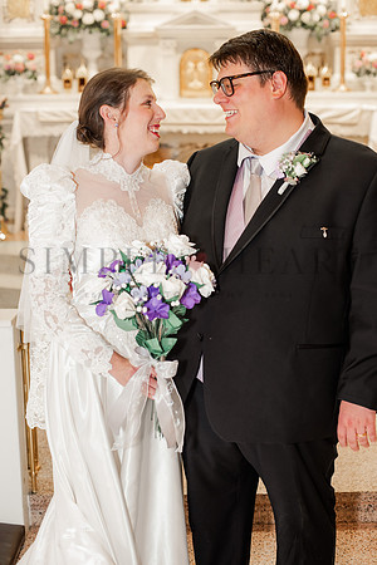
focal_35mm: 50
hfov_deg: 27.0
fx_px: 785
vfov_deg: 39.6
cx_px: 188
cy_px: 282
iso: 400
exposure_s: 1/100
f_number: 3.2
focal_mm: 50
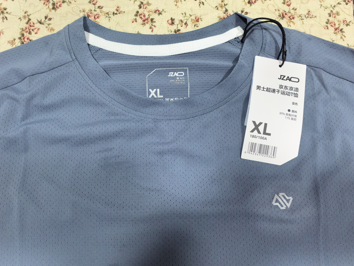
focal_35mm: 27
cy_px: 140
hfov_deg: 65.2
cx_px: 163
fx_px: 276
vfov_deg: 51.3
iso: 64
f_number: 2.8
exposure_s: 1/100
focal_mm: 5.75
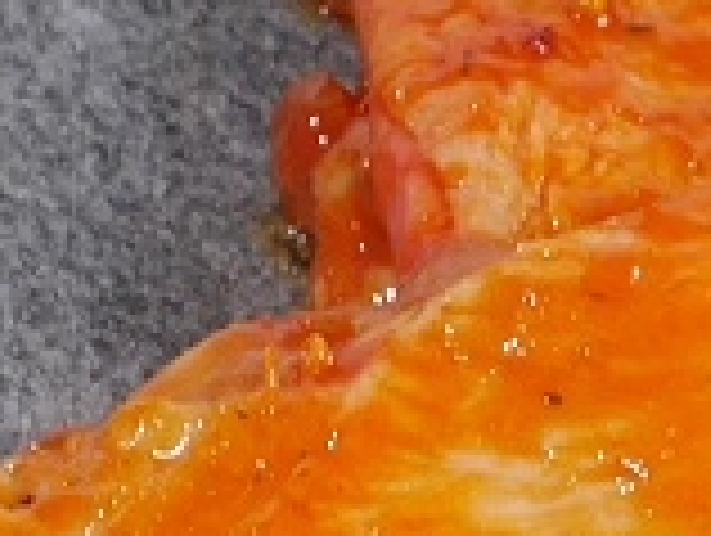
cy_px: 1067
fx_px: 14050
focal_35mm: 683
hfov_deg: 2.9
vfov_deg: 2.2
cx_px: 940
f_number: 10
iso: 200
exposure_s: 1/160
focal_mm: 47
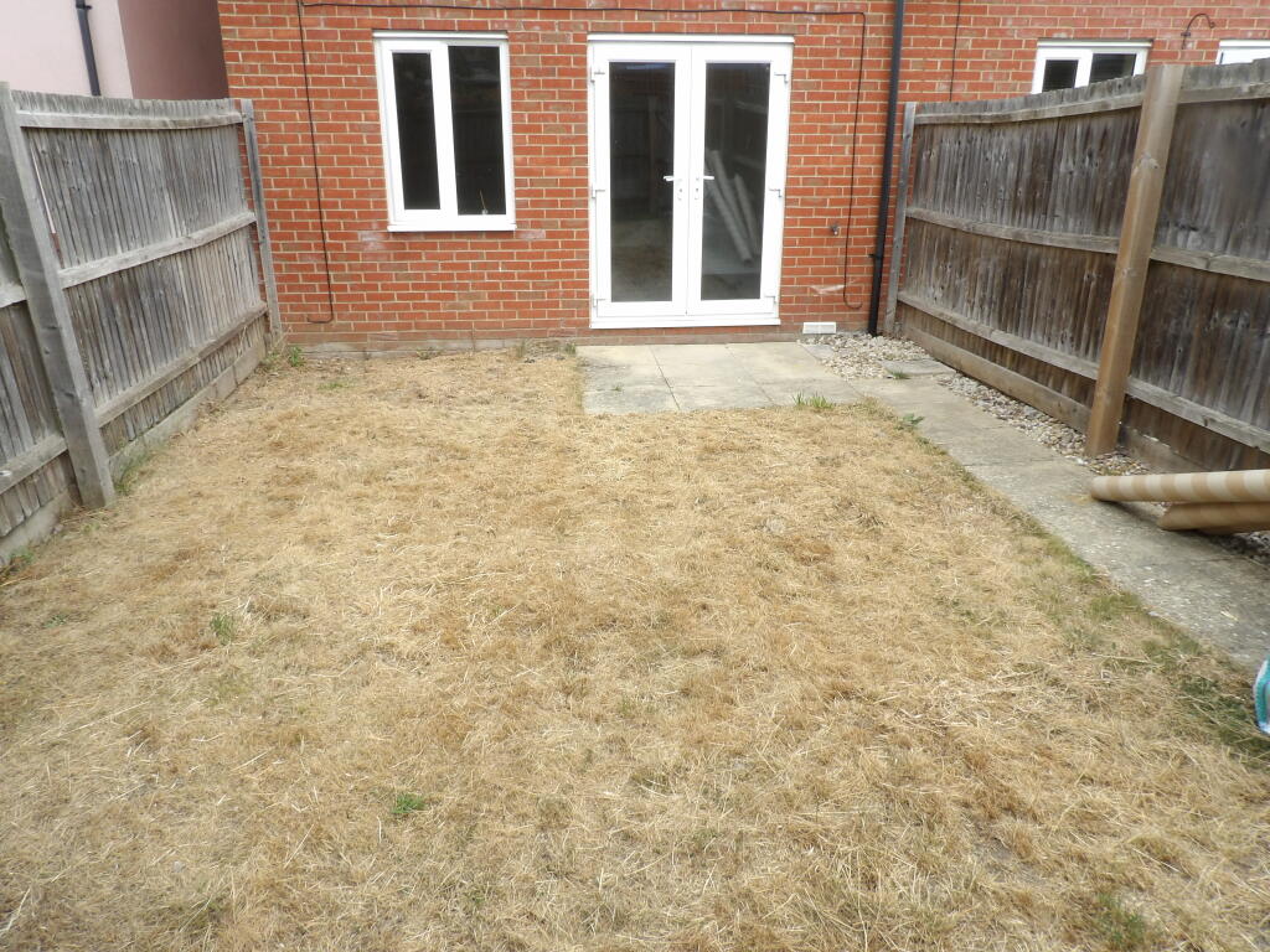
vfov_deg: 56.8
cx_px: 635
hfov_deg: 71.6
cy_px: 476
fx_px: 881
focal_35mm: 24
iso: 105
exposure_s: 1/60
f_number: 7.4
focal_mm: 4.3
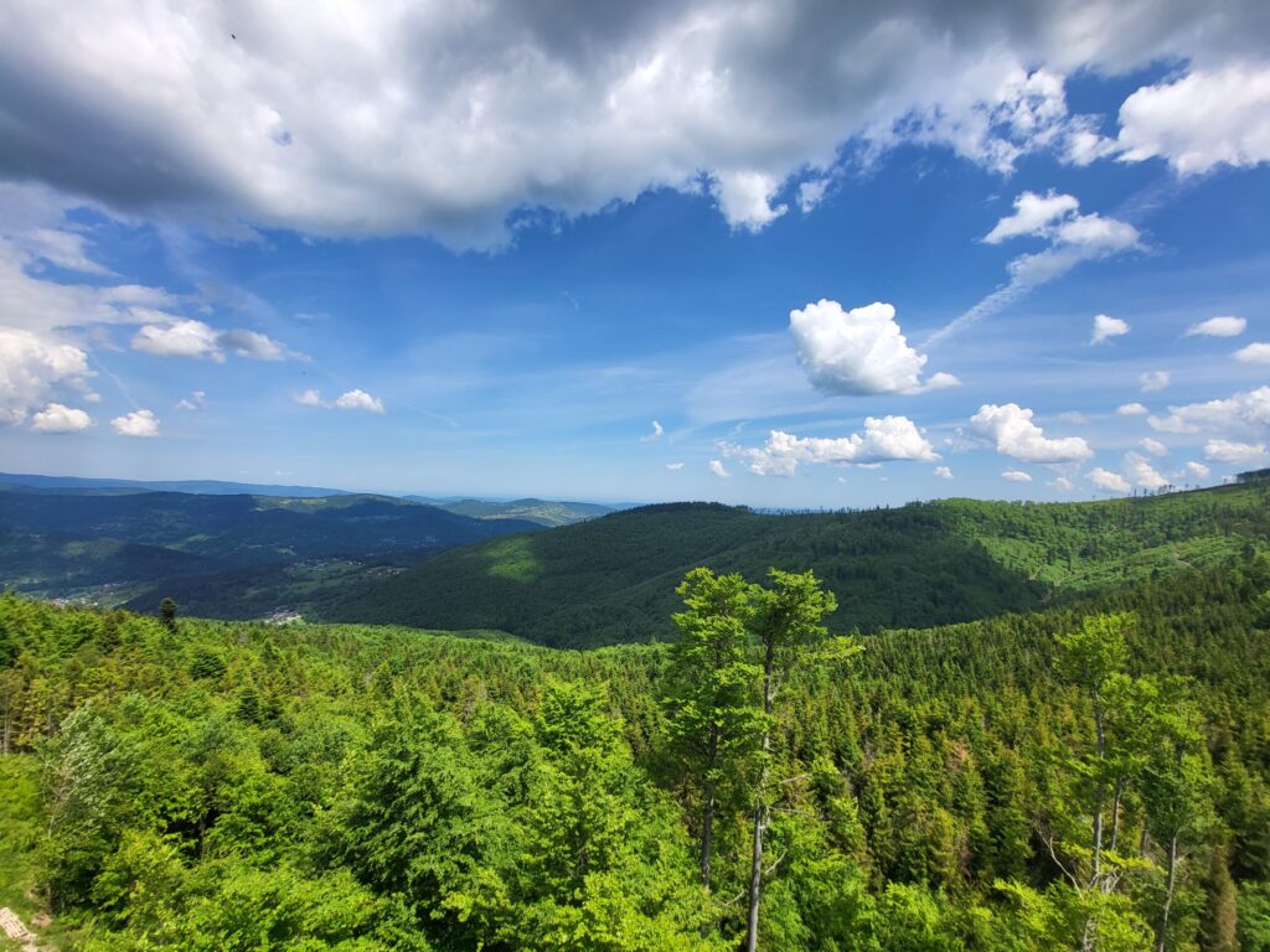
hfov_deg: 106.2
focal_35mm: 13
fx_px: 477
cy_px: 476
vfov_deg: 89.9
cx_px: 635
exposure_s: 1/1245
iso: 32
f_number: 2.2
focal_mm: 1.74
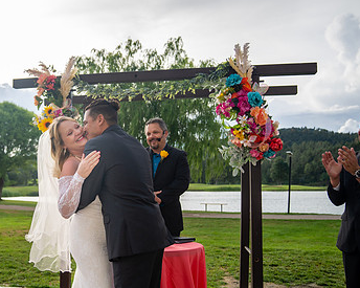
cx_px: 100
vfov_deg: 38.8
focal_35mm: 38
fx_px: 405
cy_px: 183
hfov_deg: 46.6
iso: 100
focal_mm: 24
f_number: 2.8
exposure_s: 1/800
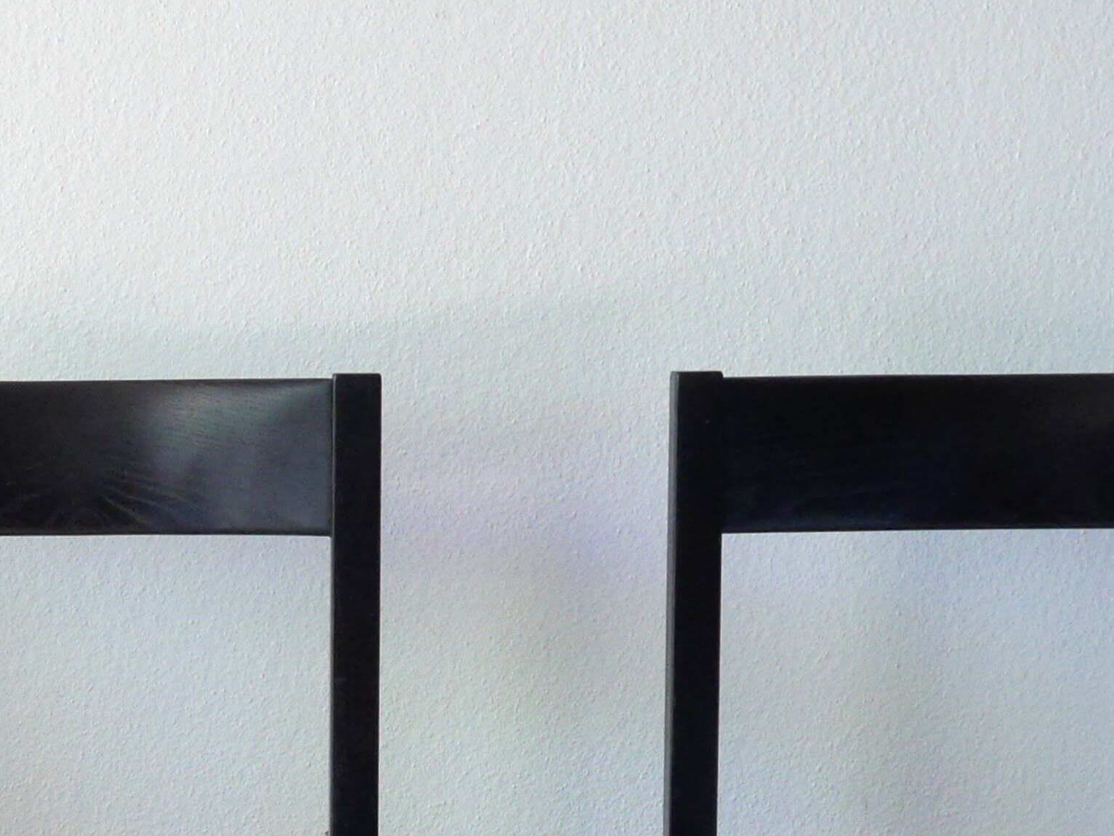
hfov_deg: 16.3
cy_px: 955
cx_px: 89
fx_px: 3830
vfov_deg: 12.2
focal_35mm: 119
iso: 1600
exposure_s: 1/60
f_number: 6.3
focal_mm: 20
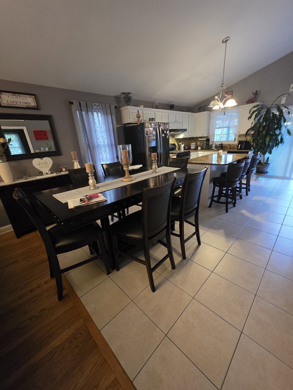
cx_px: 146
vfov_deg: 106.2
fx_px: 147
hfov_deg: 89.9
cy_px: 195
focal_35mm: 13
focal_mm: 2.2
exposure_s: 1/60
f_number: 1.9
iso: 1000
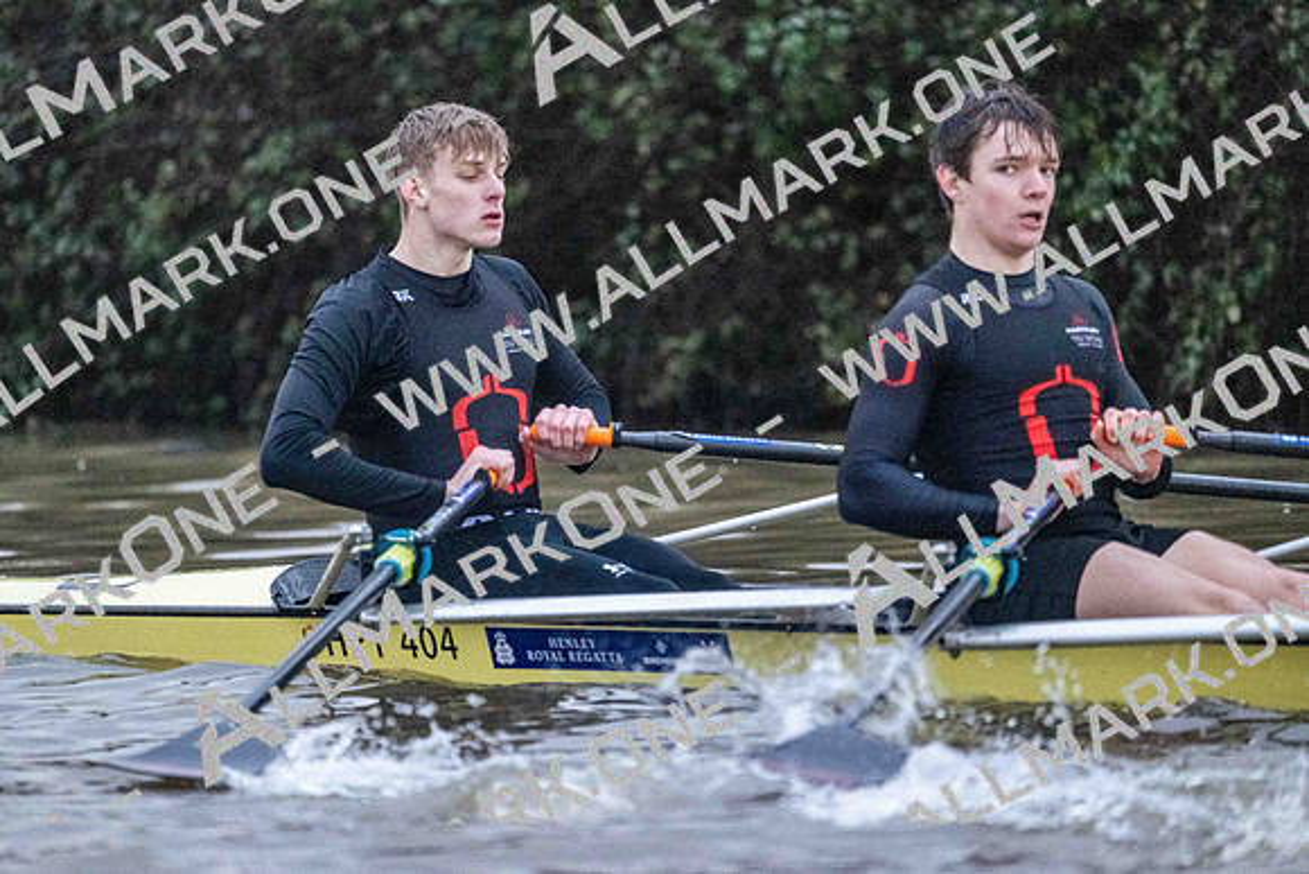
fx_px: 14547
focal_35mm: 400
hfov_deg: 5.2
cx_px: 654
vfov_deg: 3.4
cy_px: 437
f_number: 4.5
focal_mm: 400
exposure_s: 1/1600
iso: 20000
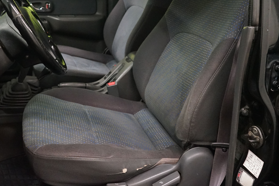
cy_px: 48
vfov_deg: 31.4
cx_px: 109
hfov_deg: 46.1
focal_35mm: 42
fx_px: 325
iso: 6400
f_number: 3.5
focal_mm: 28
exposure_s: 1/125
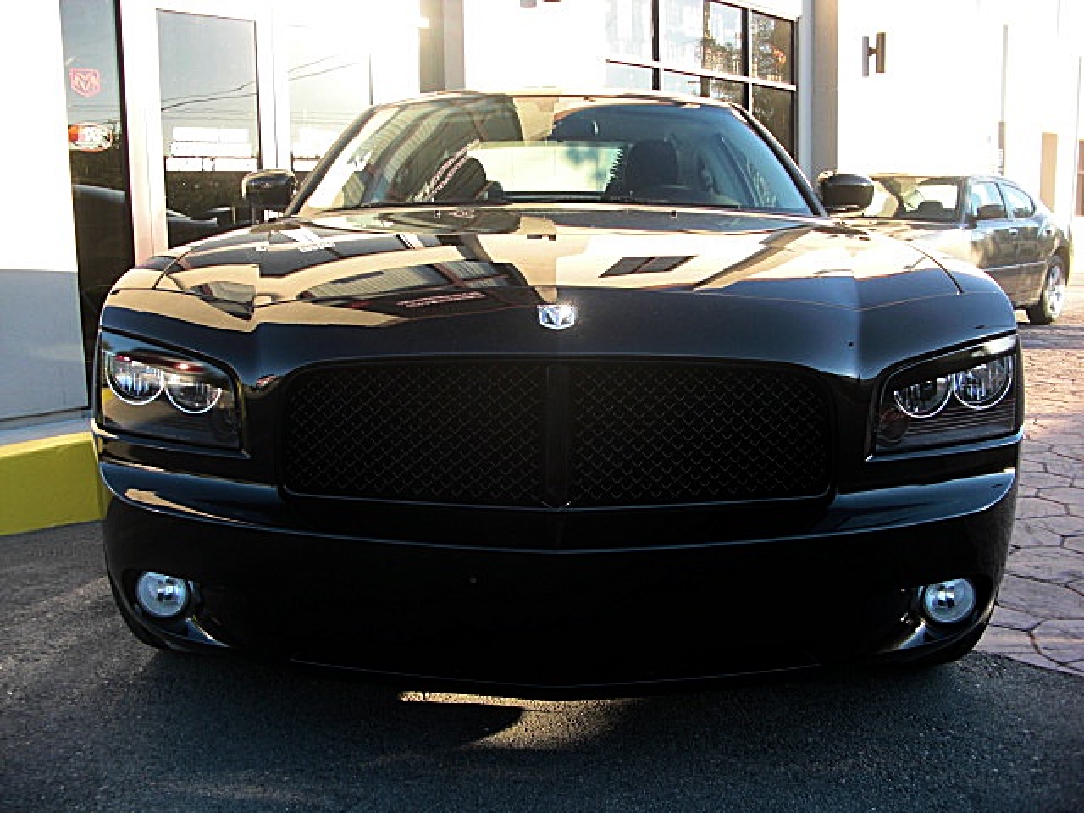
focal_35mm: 36
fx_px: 1127
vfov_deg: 39.7
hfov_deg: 51.4
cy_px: 406
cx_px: 542
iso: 50
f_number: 2.8
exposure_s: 1/160
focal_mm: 6.3
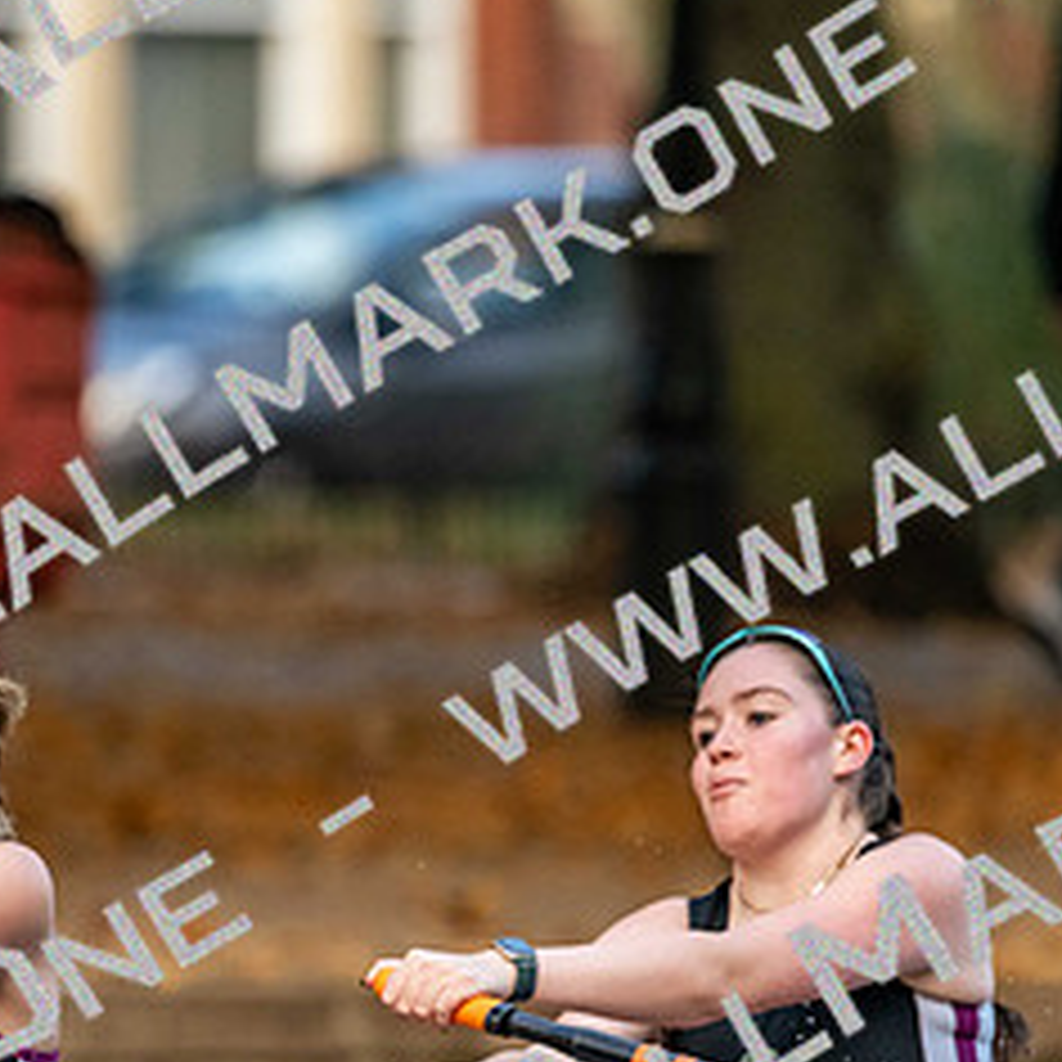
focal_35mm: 837
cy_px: 839
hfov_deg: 2.1
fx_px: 29052
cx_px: 117
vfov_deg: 2.1
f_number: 4.5
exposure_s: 1/2500
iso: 3200
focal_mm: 400
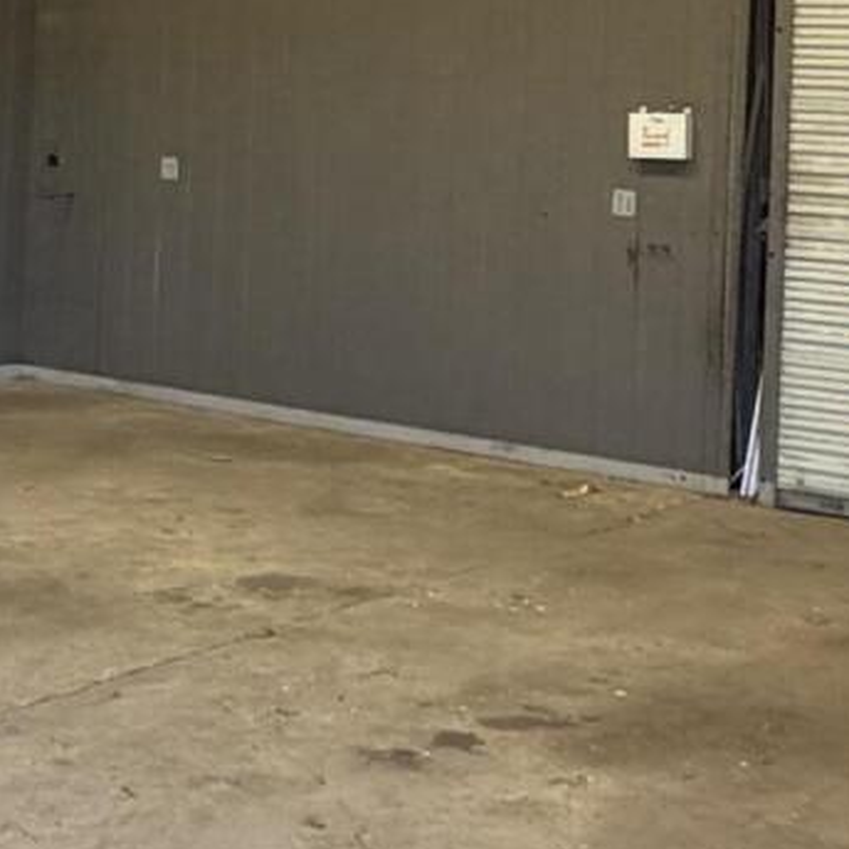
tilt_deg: +2.7
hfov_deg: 23.9
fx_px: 1998
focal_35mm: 72
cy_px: 54
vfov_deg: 23.2
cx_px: 523
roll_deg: -3.4
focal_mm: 2.22
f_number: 2.2
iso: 200
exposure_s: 1/121
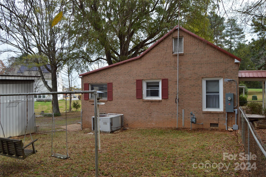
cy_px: 88
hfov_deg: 67.4
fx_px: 199
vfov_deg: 47.8
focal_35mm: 27
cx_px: 133
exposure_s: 1/160
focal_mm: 18
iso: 100
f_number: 7.1
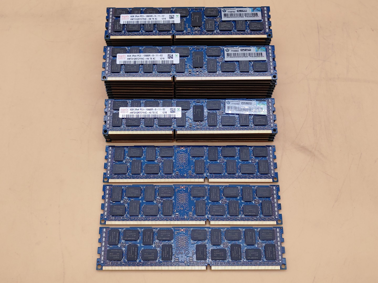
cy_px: 142
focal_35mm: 33
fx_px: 360
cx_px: 189
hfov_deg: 55.4
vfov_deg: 42.9
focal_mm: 4.36
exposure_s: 1/142
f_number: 1.8
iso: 50
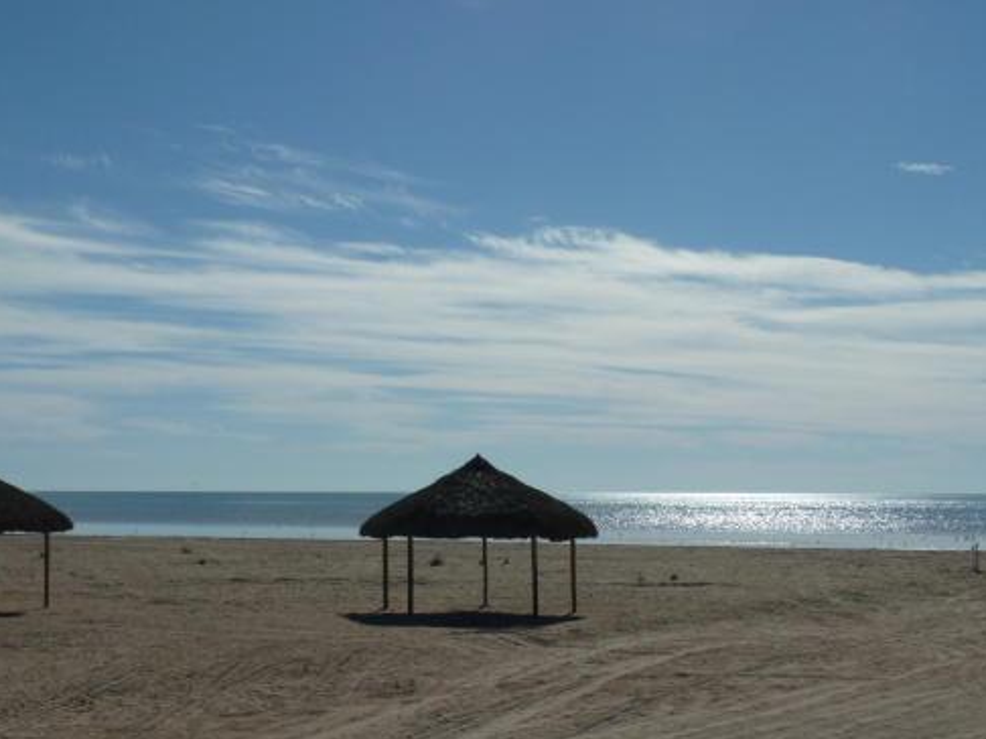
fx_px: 1651
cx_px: 381
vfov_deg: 25.2
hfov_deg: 33.1
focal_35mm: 58
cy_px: 420
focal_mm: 7.3
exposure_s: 1/1000
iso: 80
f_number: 6.3
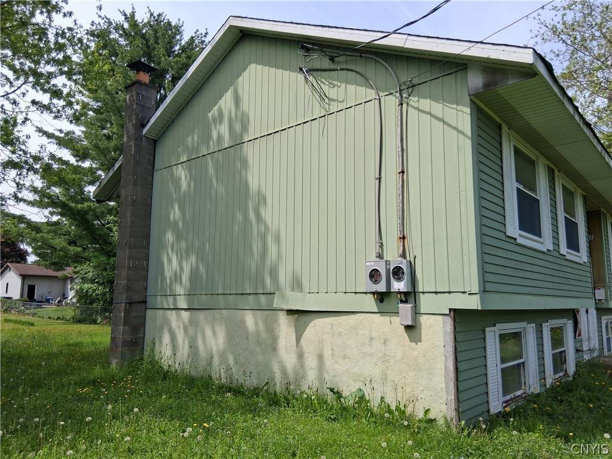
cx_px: 306
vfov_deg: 53.1
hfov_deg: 67.3
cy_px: 230
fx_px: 460
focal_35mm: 26
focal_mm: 3.98
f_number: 1.8
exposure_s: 1/591
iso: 25
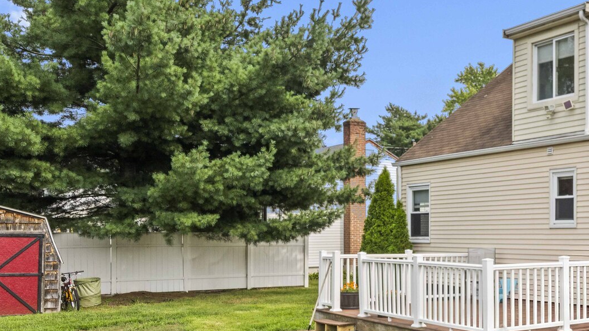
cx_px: 519
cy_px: 227
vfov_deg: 27.5
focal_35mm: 43
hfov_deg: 43.6
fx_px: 671
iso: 320
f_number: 8
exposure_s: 1/250
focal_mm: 14
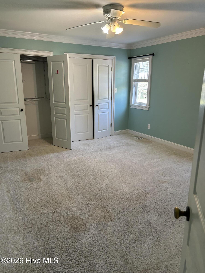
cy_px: 136
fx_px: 205
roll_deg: -0.5
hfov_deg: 53.1
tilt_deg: -14.1
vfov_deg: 67.3
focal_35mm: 26
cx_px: 102
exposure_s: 1/60
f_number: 1.5
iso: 80
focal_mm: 5.7
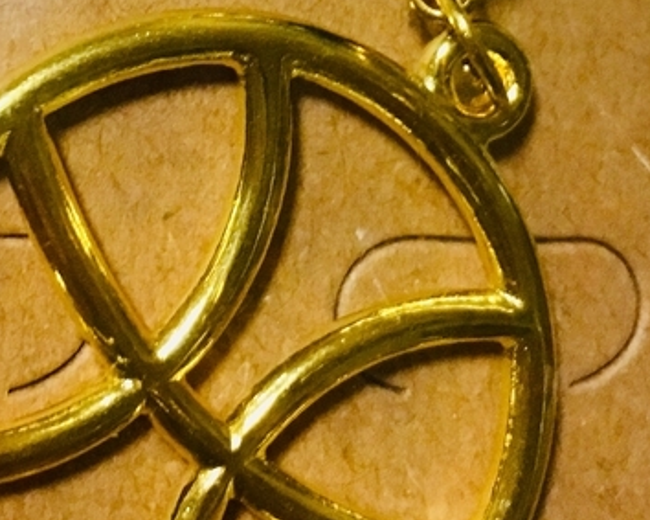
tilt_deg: -74.8
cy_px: -206
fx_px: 1846
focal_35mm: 96
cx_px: 248
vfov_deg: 15.1
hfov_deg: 19.9
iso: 125
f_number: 2.2
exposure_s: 1/30
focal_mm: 4.15
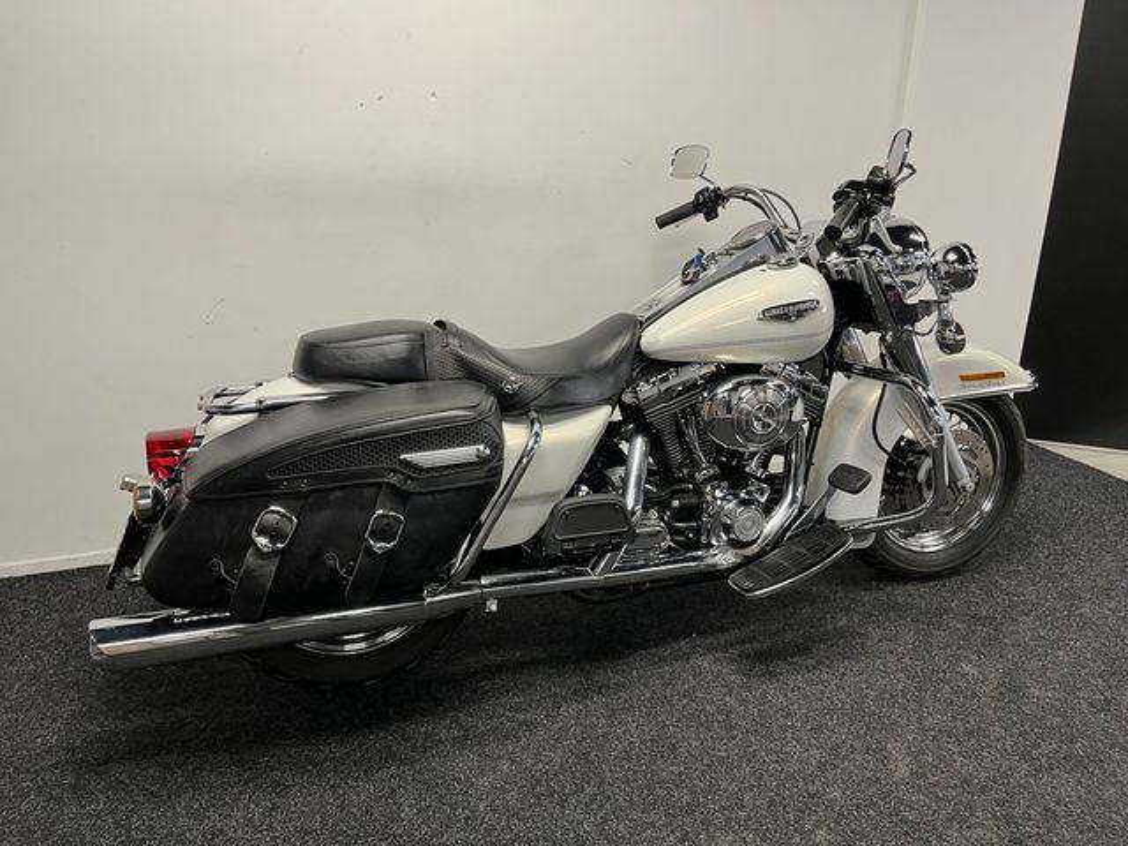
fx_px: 847
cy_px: 423
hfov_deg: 67.3
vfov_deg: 53.1
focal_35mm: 26
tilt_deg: -18.6
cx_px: 564
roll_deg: -0.4
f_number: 1.6
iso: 80
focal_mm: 5.1
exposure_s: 1/50
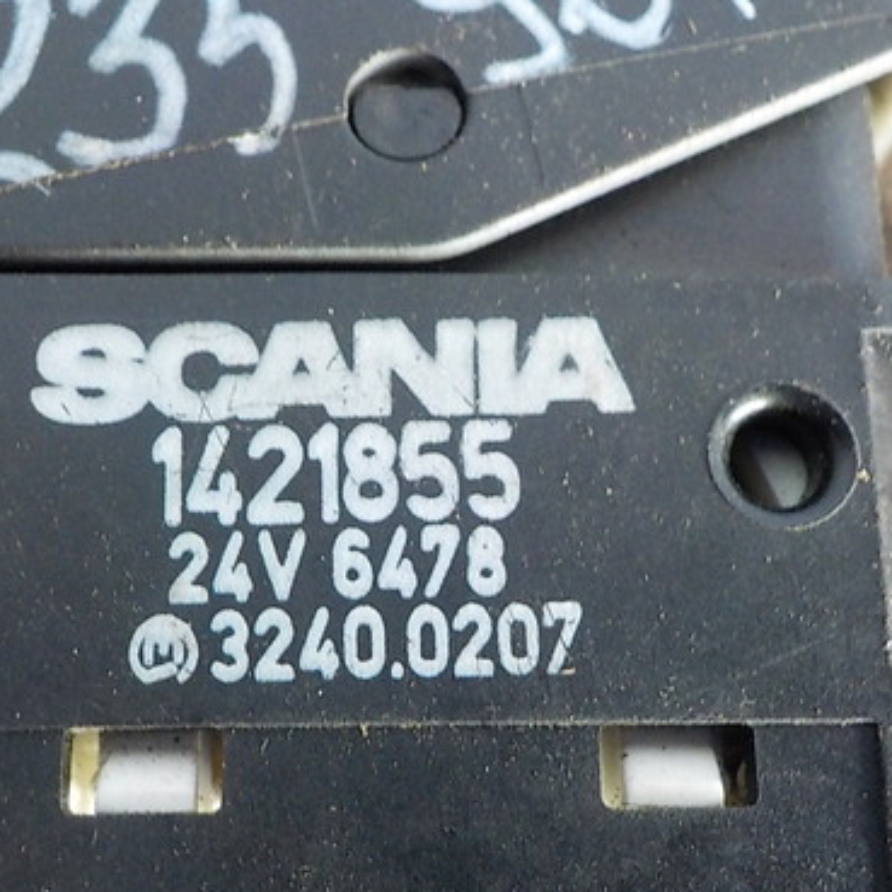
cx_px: 411
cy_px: 474
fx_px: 1341
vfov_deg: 36.8
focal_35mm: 46
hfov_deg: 36.8
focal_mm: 4.1
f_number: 3.3
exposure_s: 1/15
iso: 400
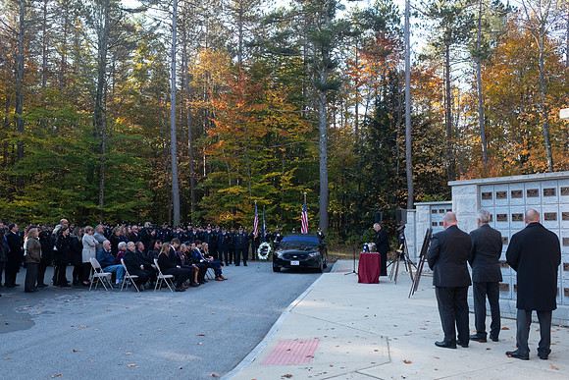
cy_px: 190
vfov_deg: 37.9
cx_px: 284
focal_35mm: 35
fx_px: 553
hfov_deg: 54.4
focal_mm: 23
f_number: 3.6
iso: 800
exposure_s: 1/640
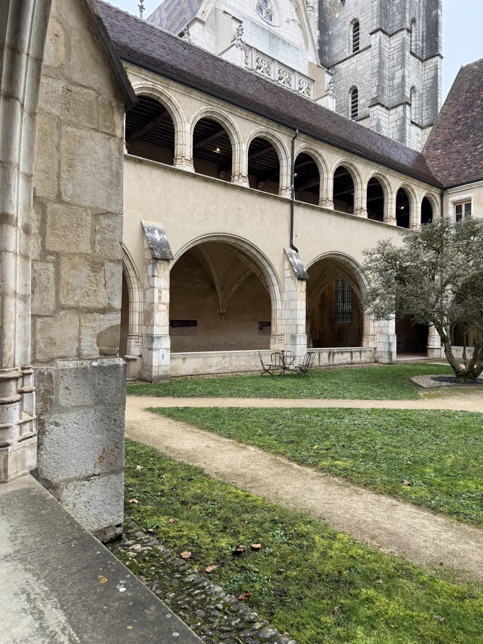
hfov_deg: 56.8
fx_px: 446
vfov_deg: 71.6
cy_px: 322
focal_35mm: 24
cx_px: 242
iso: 125
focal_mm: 6.76
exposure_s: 1/121
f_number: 1.78
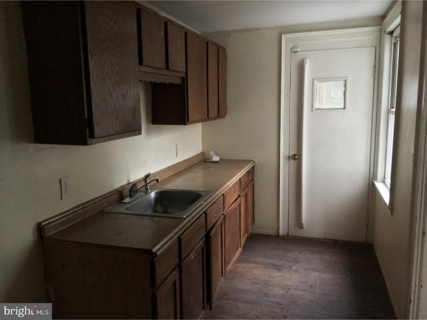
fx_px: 358
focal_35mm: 29
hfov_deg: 61.7
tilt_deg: -10.1
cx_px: 214
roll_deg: +1.4
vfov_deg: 48.2
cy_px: 160
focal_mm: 4.15
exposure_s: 1/15
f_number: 2.2
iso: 320
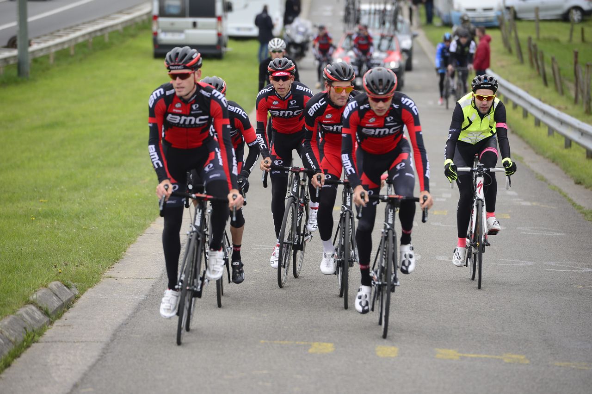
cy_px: 197
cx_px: 296
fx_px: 3286
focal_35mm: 200
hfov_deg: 10.3
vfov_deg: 6.9
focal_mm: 200
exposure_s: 1/1000
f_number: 4.5
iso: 500
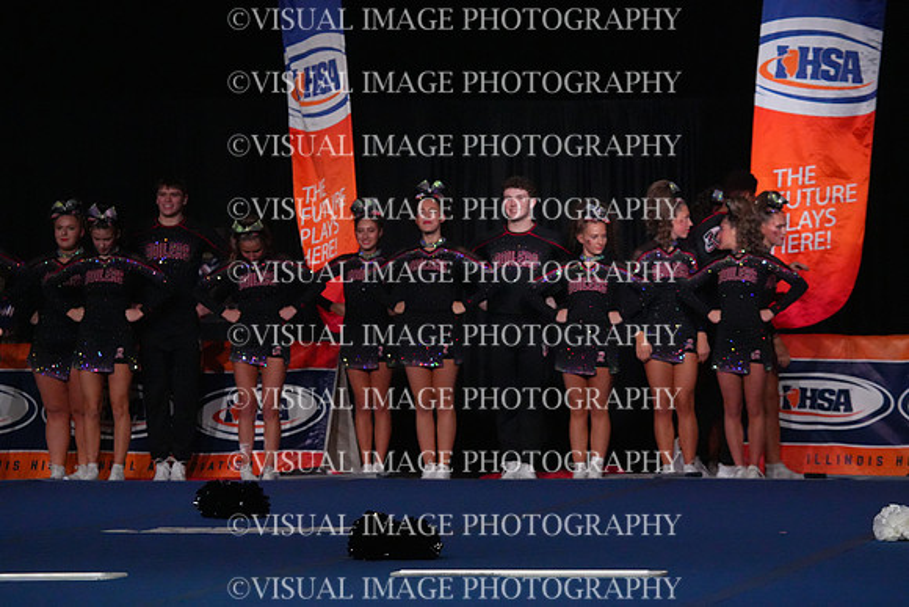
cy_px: 304
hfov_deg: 9.8
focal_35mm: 210
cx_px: 454
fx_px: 5303
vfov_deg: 6.5
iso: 16000
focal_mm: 210
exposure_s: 1/1250
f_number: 5.6
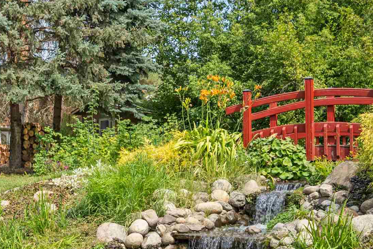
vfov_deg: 24.6
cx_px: 137
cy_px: 188
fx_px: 564
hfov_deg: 36.4
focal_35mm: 54
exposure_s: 1/100
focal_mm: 19.5
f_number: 8
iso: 100
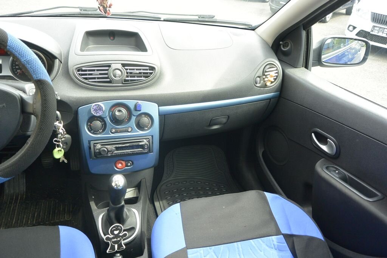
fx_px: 290
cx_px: 194
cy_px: 129
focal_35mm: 27
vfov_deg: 47.9
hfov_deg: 67.4
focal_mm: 10
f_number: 3.5
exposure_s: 1/160
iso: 200
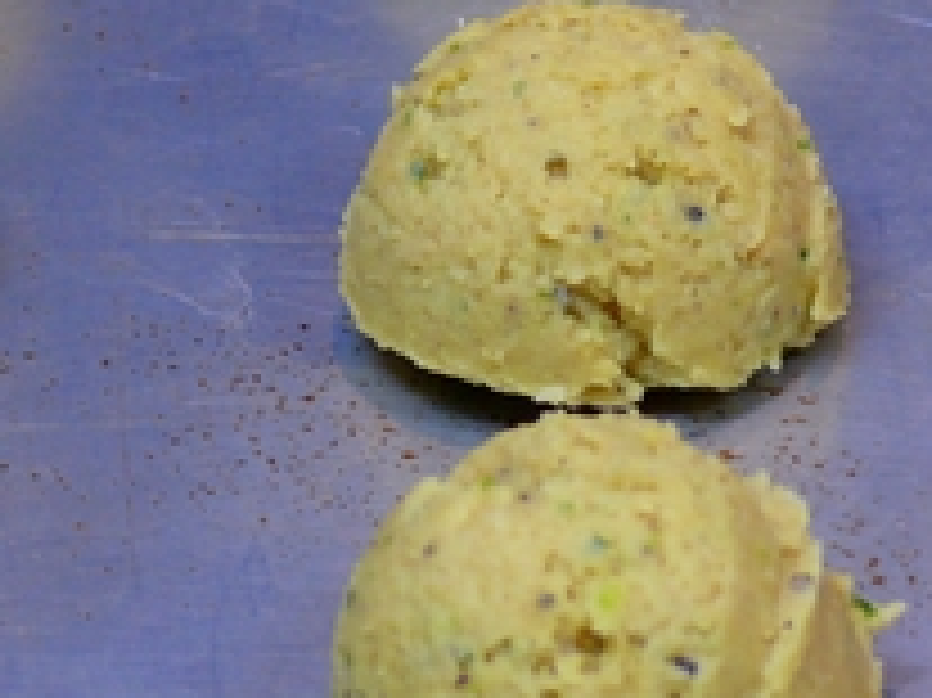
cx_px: 925
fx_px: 9552
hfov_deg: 5.6
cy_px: 61
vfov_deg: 4.2
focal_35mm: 355
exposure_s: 1/30
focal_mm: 27
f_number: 3.6
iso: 125
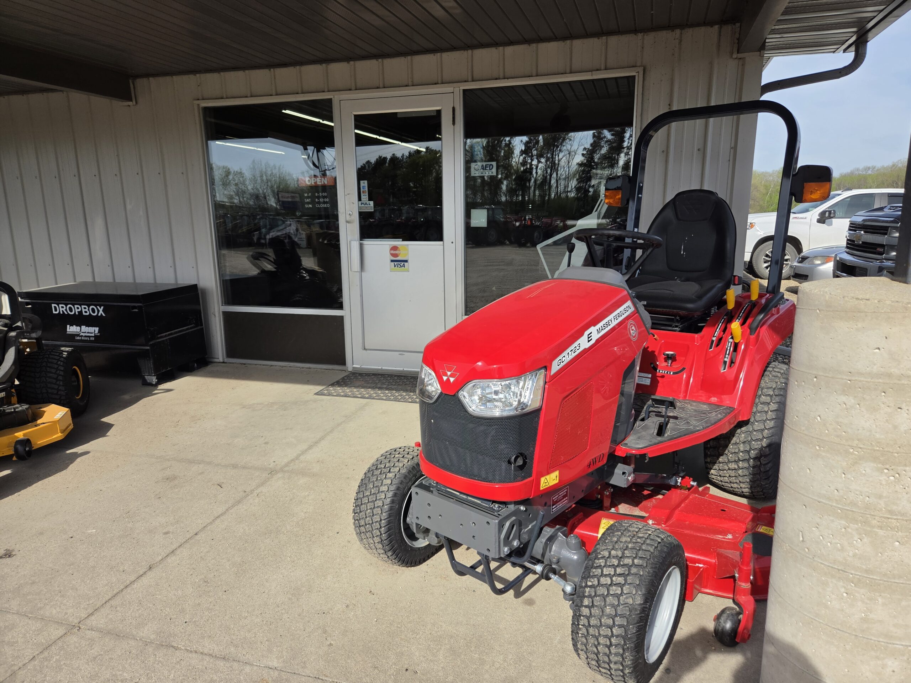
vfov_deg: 58.9
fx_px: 605
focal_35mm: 23
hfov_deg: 73.9
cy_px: 342
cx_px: 456
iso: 80
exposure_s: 1/3092
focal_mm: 5.4
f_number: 1.8
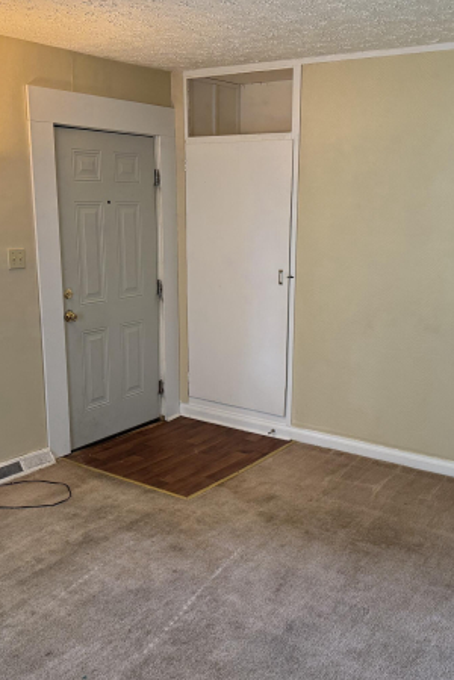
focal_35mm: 37
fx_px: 700
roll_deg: -0.3
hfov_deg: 35.9
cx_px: 237
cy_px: 372
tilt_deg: -14.2
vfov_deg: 51.8
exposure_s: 1/60
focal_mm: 6.76
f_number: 1.78
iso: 250
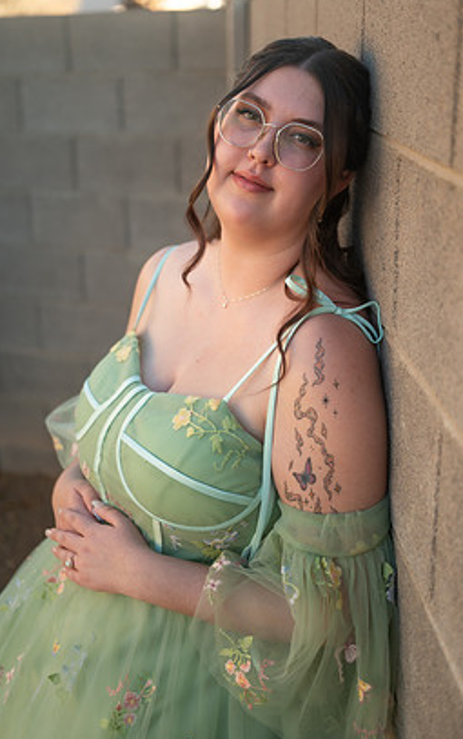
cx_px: 206
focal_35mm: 45
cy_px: 340
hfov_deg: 28.6
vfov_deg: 44.3
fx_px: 907
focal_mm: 40
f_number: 2.8
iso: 320
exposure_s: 1/1250
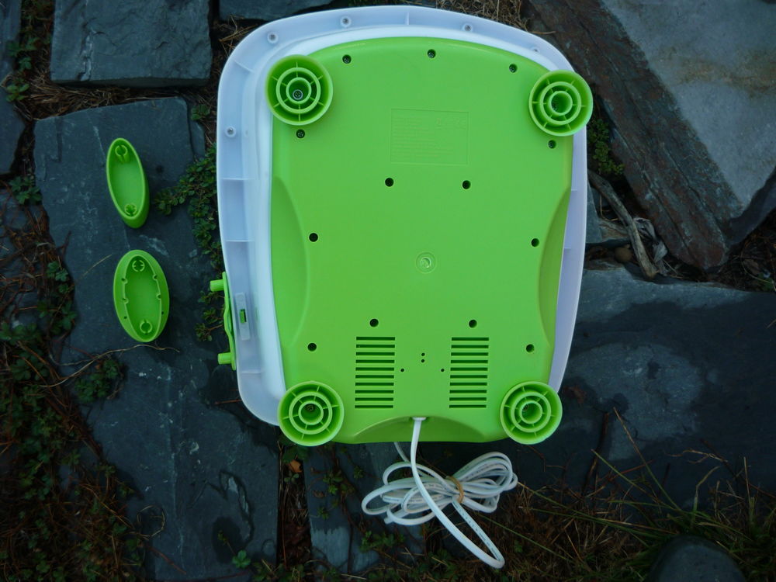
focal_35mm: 30
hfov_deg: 60.0
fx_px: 673
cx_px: 388
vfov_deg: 46.8
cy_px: 291
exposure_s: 1/200
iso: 100
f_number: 4
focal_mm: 5.2
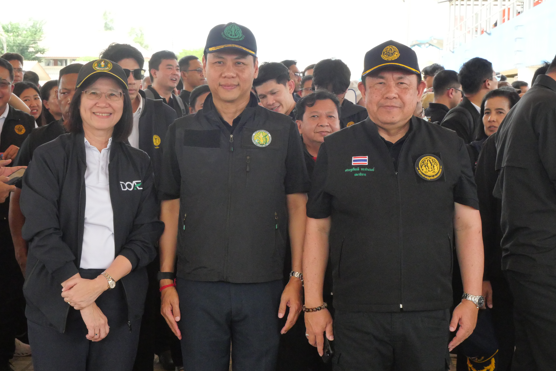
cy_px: 196
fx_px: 1205
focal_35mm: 78
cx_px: 293
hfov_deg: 26.0
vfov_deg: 17.5
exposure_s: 1/500
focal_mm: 35
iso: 3200
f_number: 10
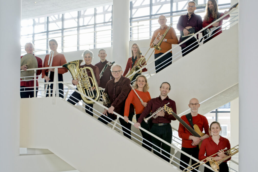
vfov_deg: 27.5
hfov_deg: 40.3
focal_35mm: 49
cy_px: 85
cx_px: 131
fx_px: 351
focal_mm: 48
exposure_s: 1/100
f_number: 5.6
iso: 1000
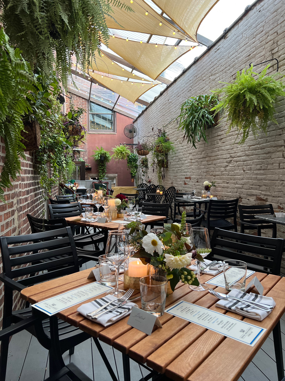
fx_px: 285
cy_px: 190
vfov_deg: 67.3
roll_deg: -0.9
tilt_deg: -3.2
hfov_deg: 53.1
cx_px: 142
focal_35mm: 26
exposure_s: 1/120
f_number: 1.5
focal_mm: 5.7
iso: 125
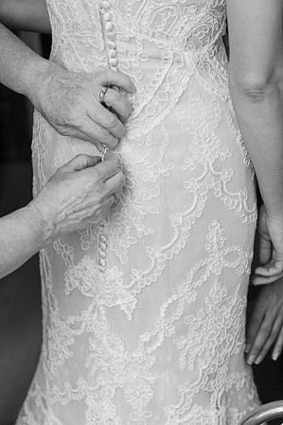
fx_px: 827
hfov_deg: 19.4
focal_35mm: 70
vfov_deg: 28.9
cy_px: 212
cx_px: 142
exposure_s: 1/60
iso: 1600
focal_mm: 70
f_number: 4.5
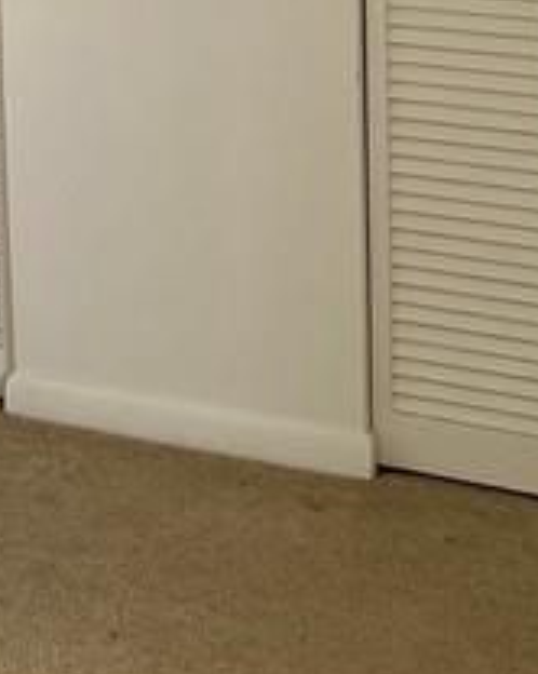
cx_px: -308
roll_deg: +3.1
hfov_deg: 11.7
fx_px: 2492
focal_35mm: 125
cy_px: -214
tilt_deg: -7.3
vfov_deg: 14.7
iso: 100
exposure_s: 1/121
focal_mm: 5.7
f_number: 1.5
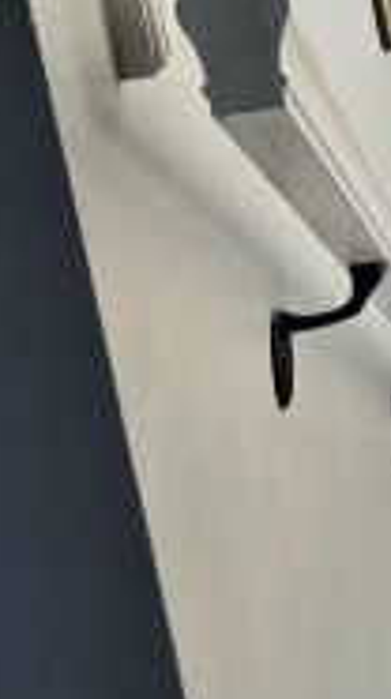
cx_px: 910
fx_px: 1666
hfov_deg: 11.3
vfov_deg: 21.6
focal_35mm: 90
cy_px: -194
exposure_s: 1/120
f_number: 1.7
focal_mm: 6.3
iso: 12
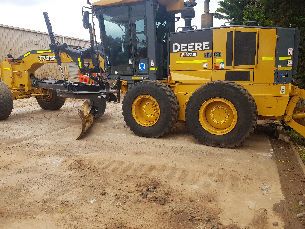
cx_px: 152
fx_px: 229
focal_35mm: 26
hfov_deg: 67.3
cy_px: 114
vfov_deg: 53.1
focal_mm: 4.2
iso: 40
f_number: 1.7
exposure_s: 1/778
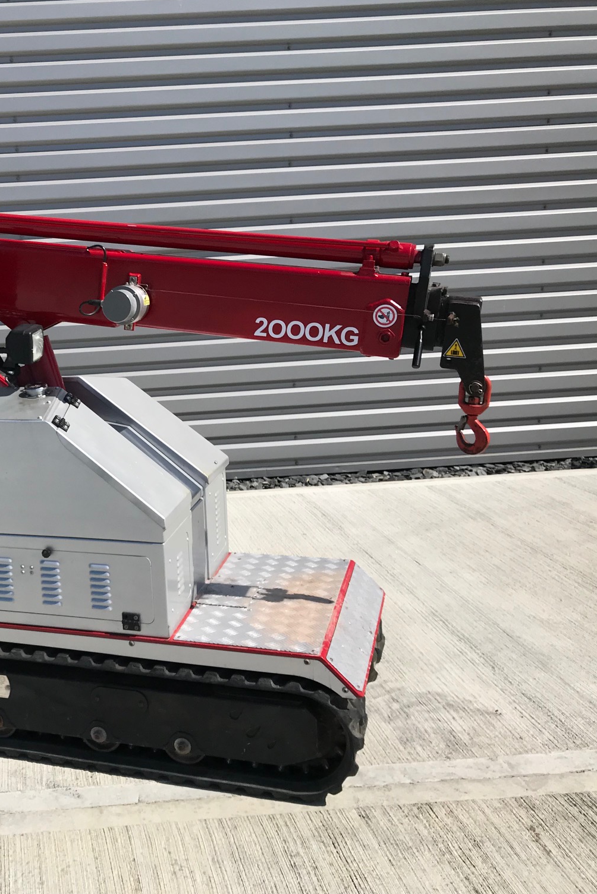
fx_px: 970
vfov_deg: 49.5
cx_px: 65
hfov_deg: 32.6
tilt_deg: -12.0
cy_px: 446
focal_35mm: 39
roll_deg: +4.4
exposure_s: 1/3425
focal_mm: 3.99
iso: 20
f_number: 1.8
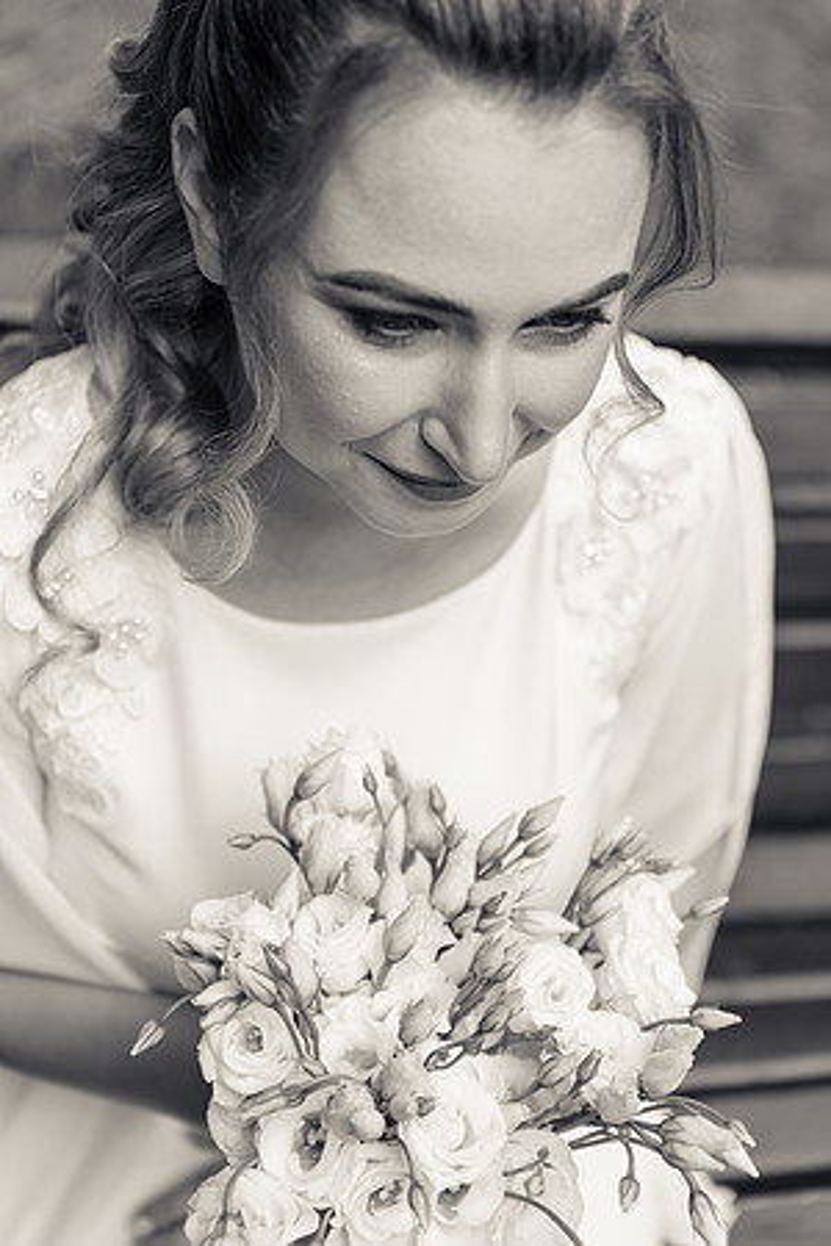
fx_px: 2424
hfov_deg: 19.5
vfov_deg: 28.8
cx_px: 416
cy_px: 623
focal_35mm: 70
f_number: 2.8
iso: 200
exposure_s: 1/1000
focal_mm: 70
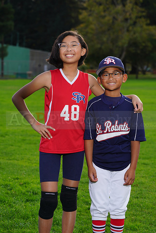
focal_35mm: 133
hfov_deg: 10.3
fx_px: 864
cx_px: 78
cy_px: 116
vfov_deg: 15.4
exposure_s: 1/250
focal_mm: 133
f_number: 8
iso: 160
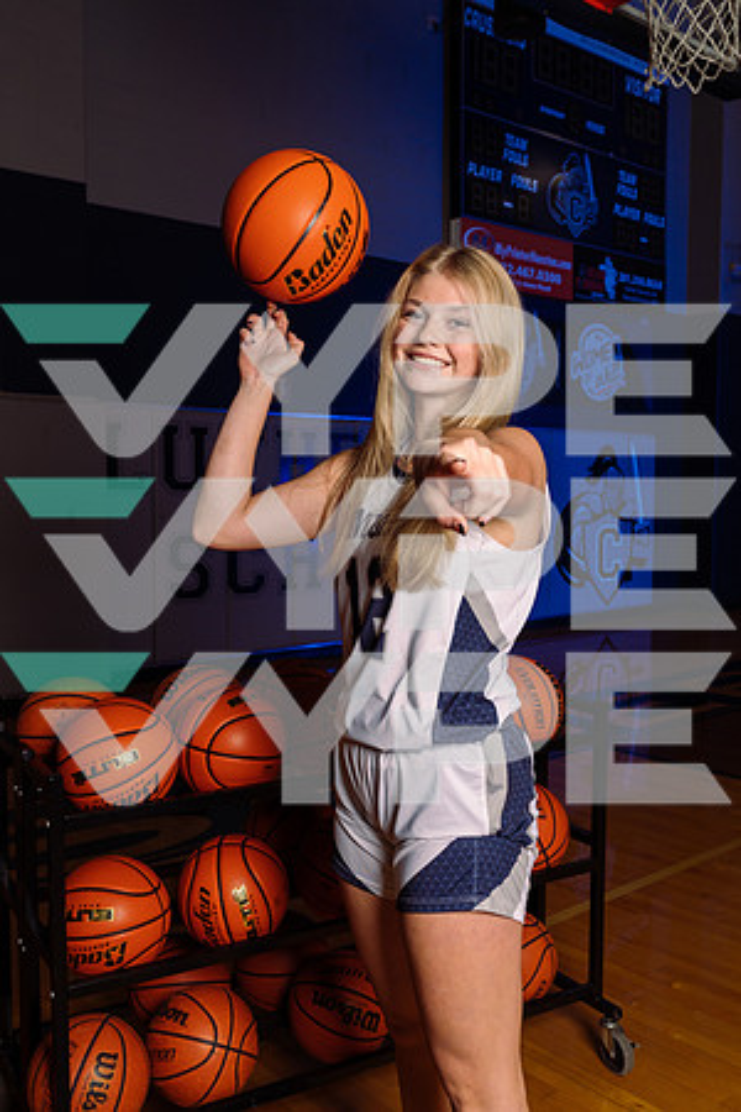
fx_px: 1081
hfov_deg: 37.9
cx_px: 370
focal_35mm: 35
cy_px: 556
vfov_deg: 54.4
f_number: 6.3
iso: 320
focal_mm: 35
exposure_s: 1/250
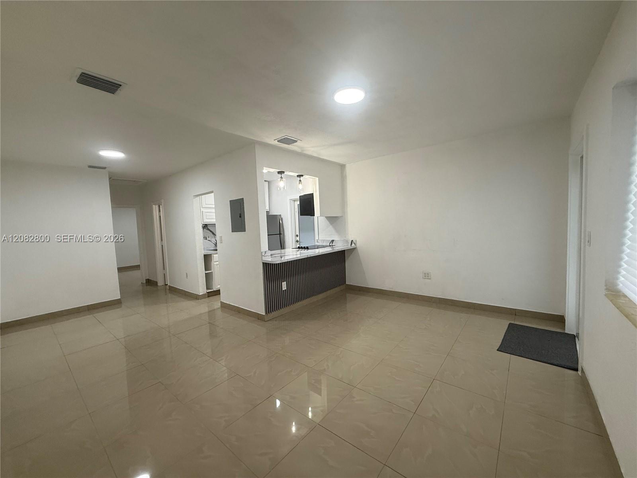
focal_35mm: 14
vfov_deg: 85.7
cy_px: 239
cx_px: 318
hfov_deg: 102.1
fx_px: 258
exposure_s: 1/120
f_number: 2.2
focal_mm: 2.22
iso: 160
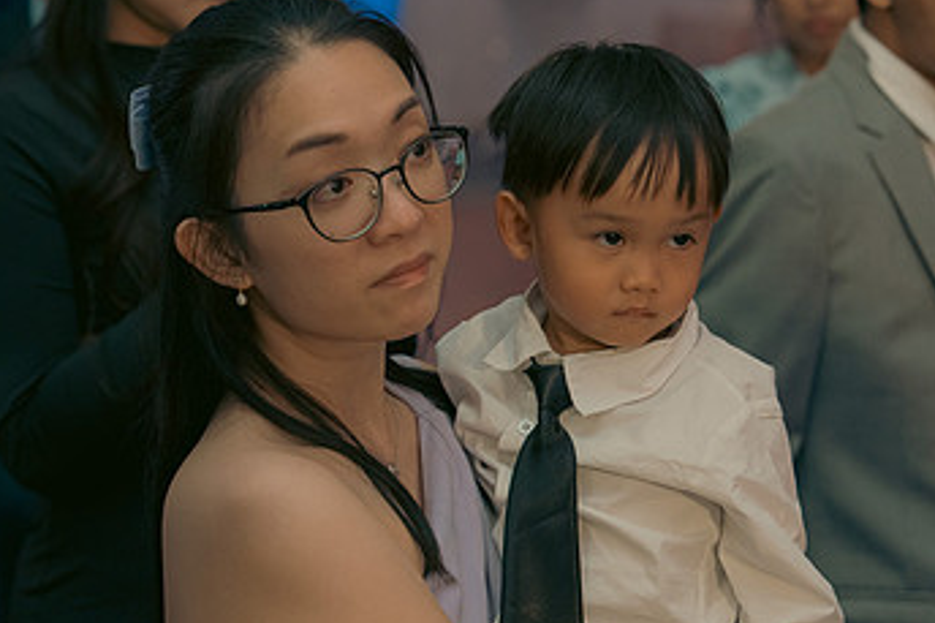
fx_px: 2933
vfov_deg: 12.1
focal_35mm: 113
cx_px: 644
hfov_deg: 18.0
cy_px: 380
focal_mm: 67
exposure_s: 1/160
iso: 2500
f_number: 3.5
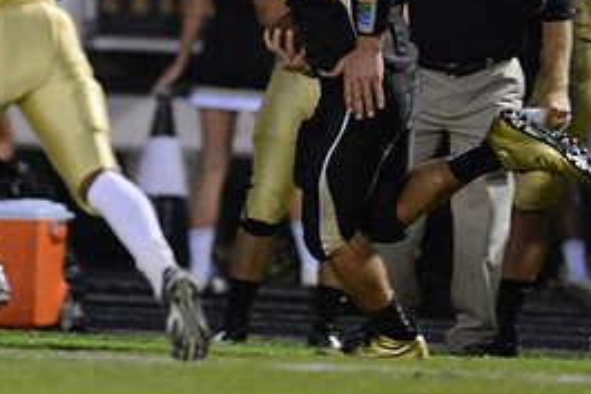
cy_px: 43
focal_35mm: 877
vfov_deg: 1.6
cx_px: 205
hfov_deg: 2.4
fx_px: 14405
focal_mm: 400
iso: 12800
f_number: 2.8
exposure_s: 1/800
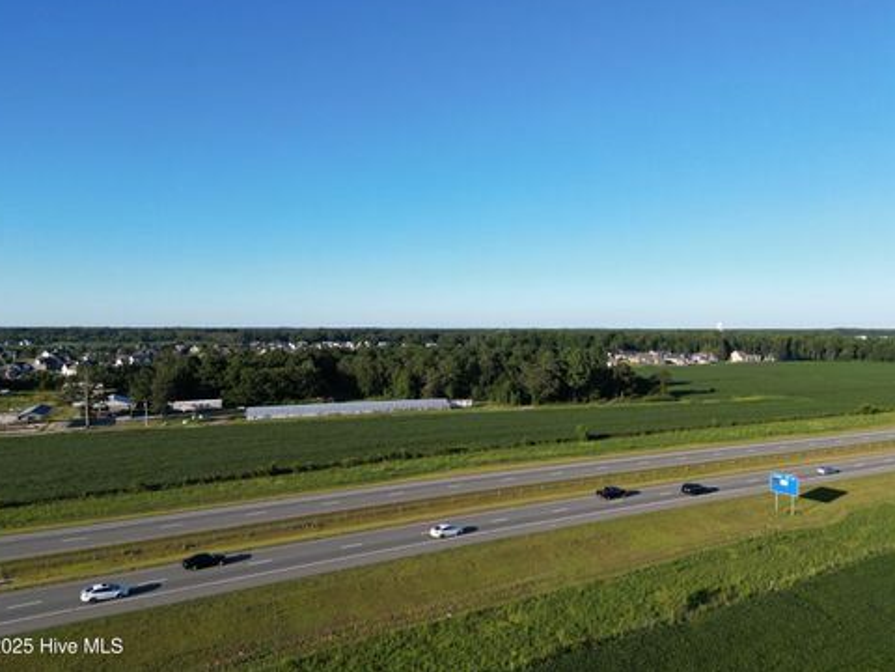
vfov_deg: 54.9
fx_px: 646
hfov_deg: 69.4
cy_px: 328
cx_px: 440
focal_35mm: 25
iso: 110
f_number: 1.7
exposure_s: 1/2000
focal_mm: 6.72
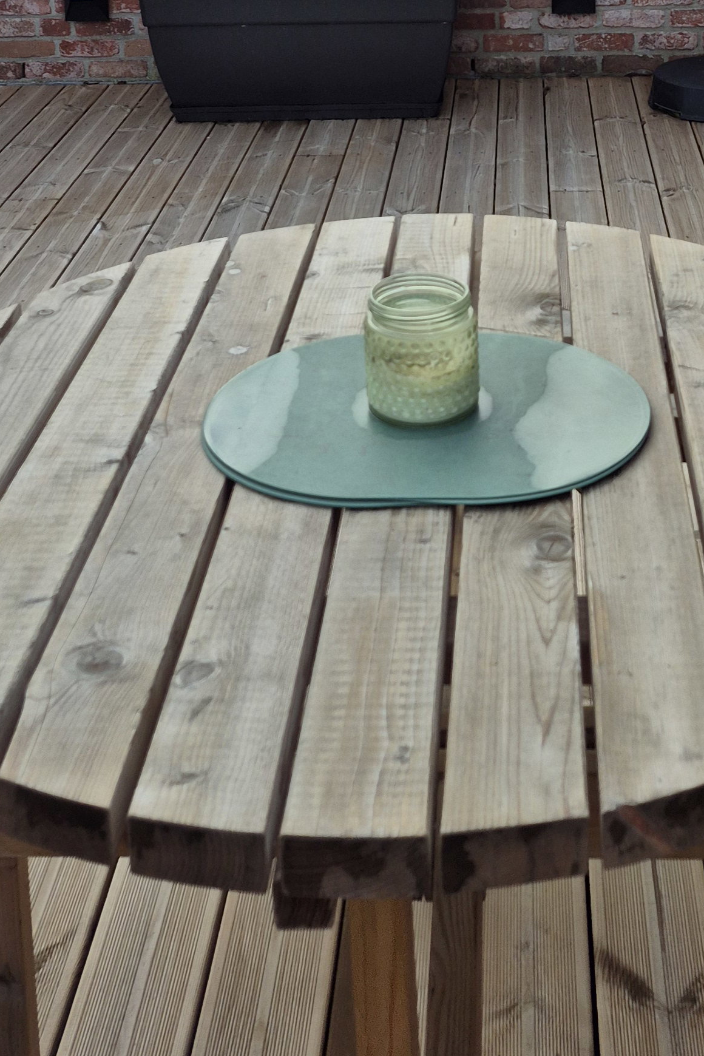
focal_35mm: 55
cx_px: 478
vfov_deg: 32.8
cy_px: -40
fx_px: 1613
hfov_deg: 24.5
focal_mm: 5.4
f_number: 1.8
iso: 25
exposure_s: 1/1452
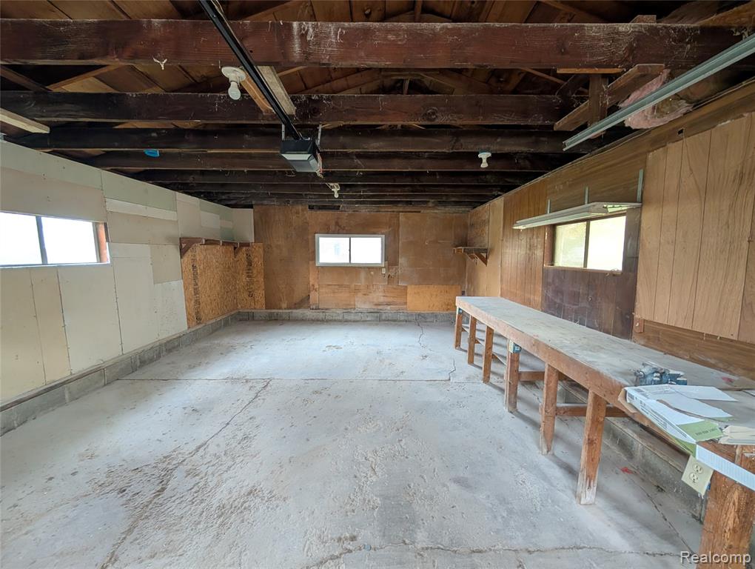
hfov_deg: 110.5
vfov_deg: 94.6
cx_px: 378
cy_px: 284
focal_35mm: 12
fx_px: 262
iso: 60
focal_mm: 2.02
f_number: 1.7
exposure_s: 1/28.1
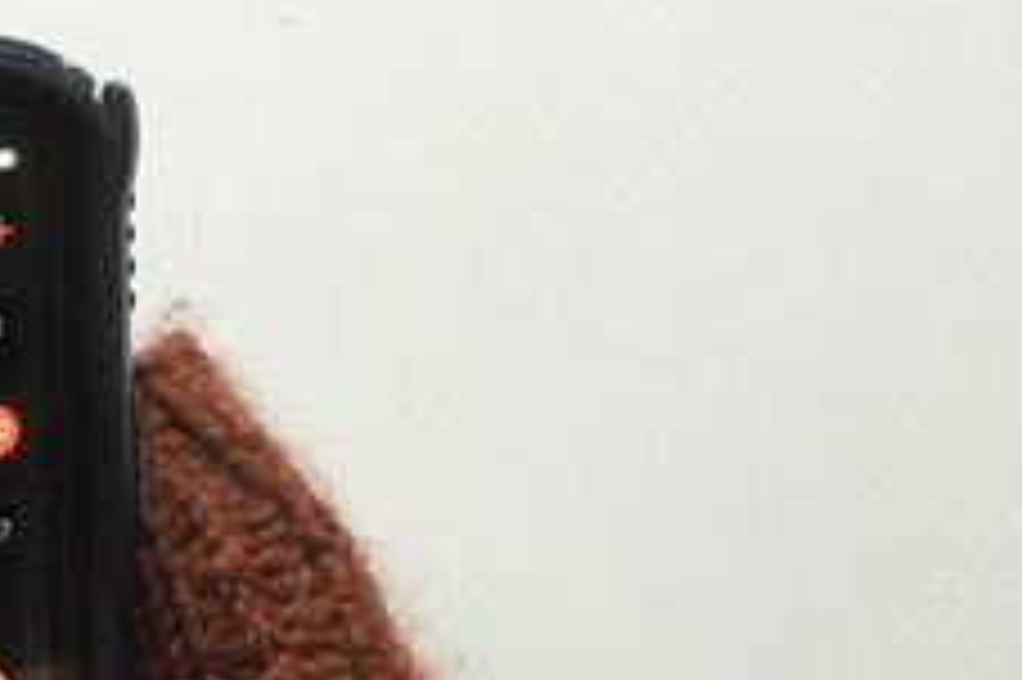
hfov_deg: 21.1
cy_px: 896
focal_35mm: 91
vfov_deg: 14.4
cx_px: -153
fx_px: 2581
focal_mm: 3.3
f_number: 2.4
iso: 32
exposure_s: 1/30
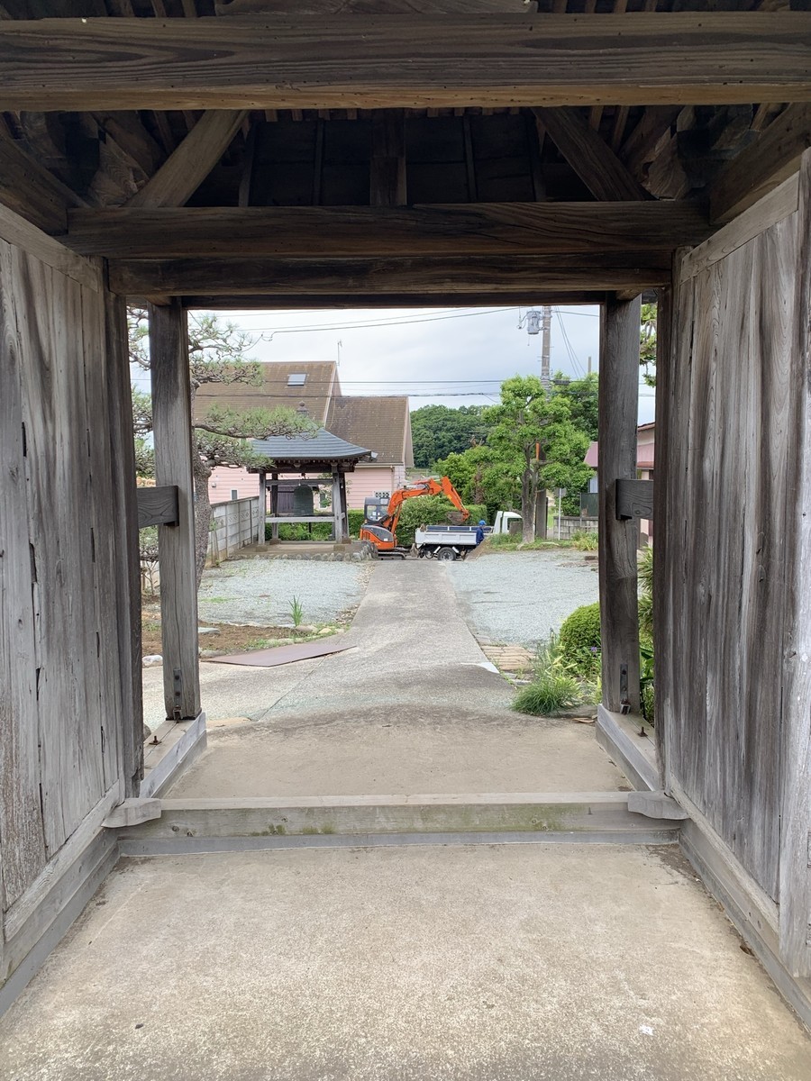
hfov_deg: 53.1
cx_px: 406
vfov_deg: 67.3
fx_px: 812
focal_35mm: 26
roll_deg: +0.5
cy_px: 540
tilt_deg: -4.4
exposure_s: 1/195
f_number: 1.8
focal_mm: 4.25
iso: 25
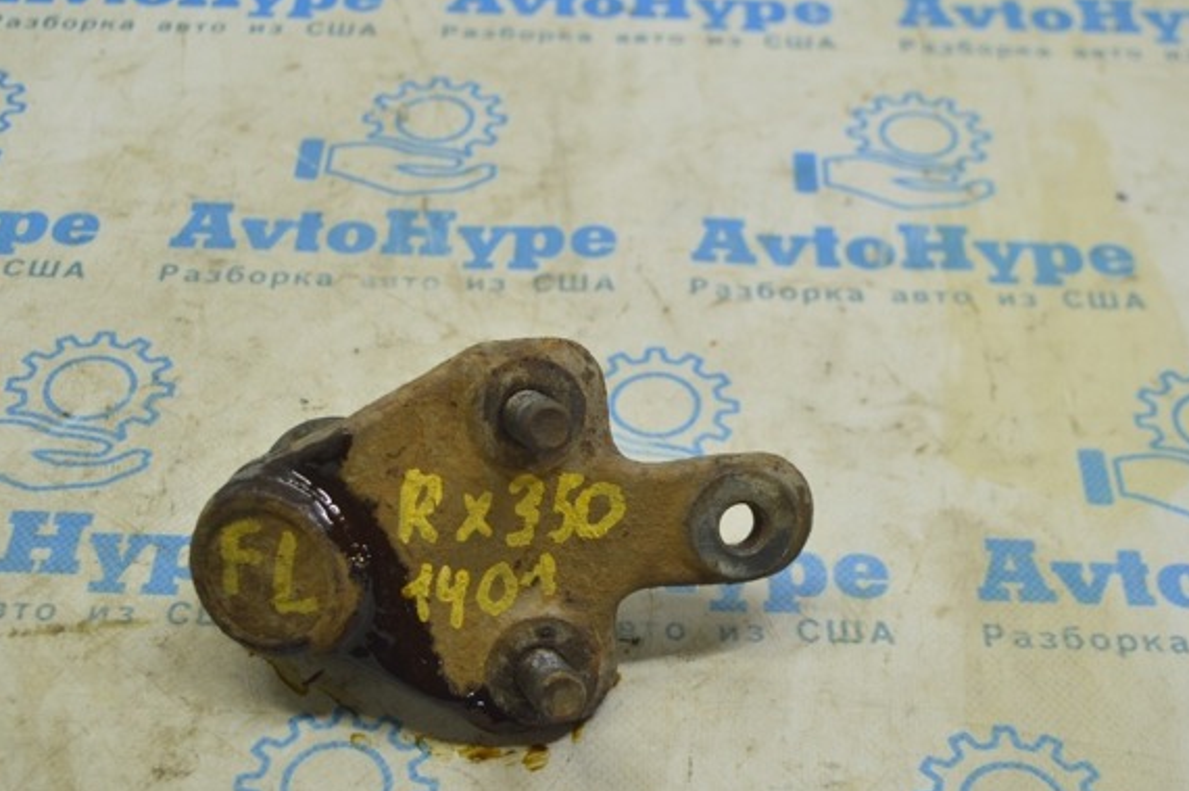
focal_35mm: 64
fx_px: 2112
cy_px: 358
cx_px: 599
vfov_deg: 21.2
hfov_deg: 31.4
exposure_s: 1/40
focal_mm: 38
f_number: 5.6
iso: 400
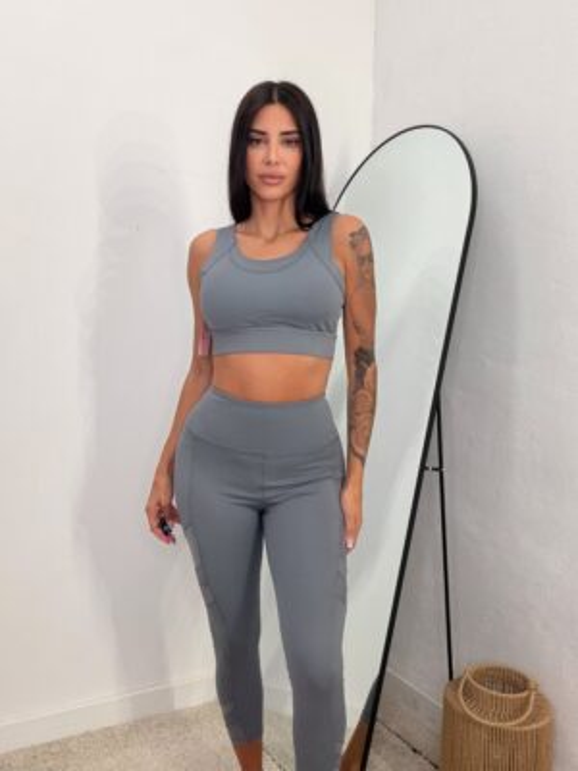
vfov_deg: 60.0
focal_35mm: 30
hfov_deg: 46.8
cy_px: 386
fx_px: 668
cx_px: 289
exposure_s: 1/100
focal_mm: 2.71
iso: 64
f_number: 1.9
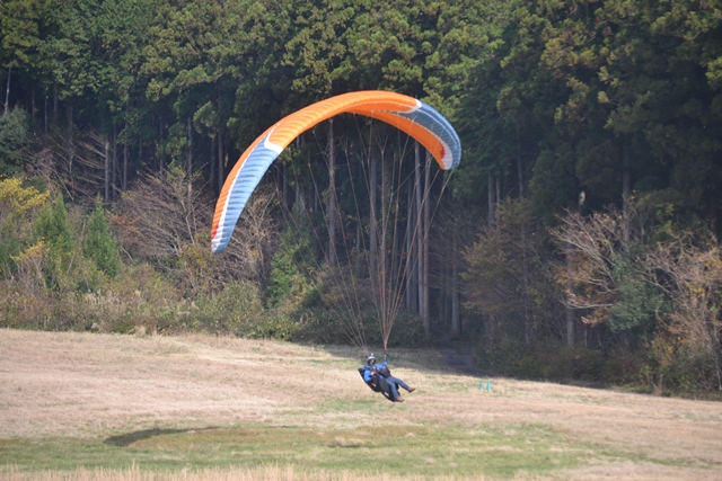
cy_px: 240
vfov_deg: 8.3
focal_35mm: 165
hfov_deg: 12.4
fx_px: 3310
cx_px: 361
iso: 400
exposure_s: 1/1000
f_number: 4.8
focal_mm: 110
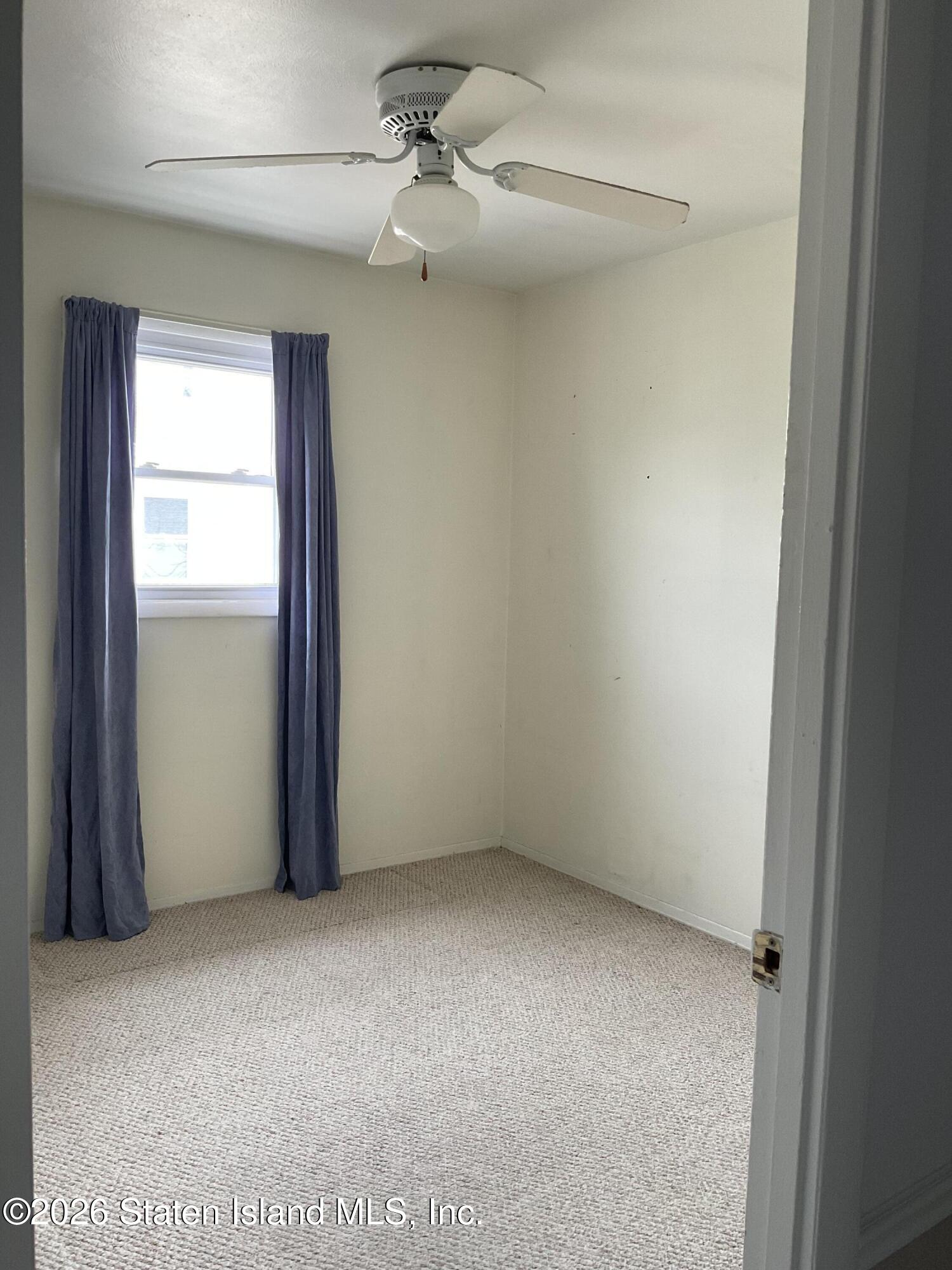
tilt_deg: -4.7
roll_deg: -1.6
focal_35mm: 29
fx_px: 1063
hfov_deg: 48.2
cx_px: 476
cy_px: 635
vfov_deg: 61.7
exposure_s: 1/120
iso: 64
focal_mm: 3
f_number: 1.8
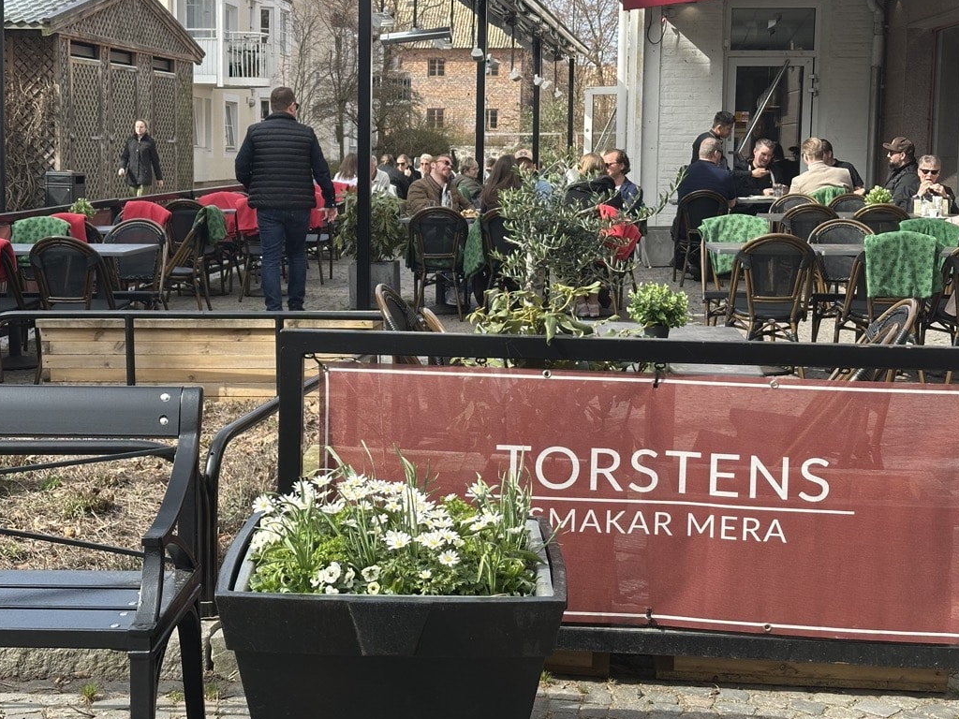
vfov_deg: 24.4
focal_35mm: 60
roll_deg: -0.4
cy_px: 297
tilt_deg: -4.7
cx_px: 408
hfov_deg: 32.1
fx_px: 1662
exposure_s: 1/1541
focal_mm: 6.86
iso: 64
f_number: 1.78
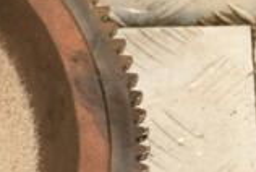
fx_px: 1823
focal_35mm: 256
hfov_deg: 7.8
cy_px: 159
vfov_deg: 5.4
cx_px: -191
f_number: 4.8
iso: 800
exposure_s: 1/200
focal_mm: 45
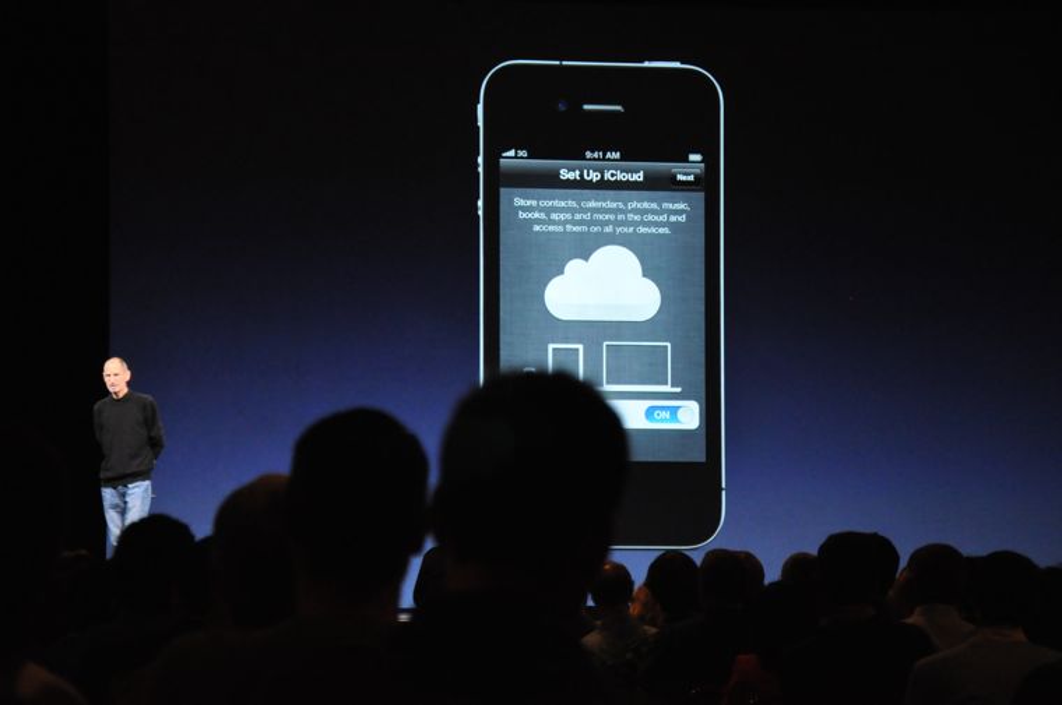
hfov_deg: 19.5
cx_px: 531
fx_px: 3094
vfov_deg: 13.0
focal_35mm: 105
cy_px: 352
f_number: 5.3
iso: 1600
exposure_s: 1/40
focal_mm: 70
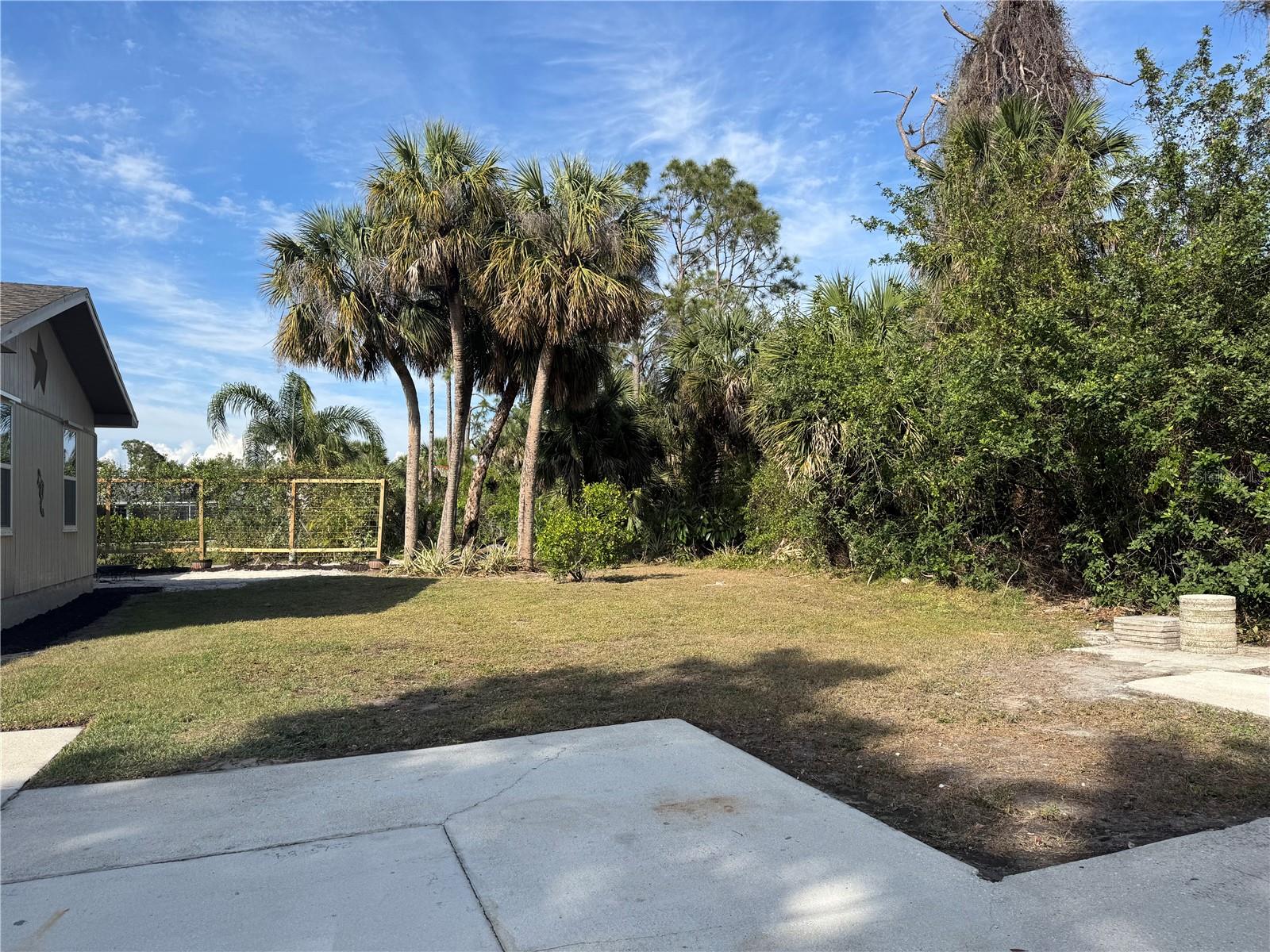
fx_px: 881
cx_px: 635
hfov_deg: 71.6
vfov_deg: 56.8
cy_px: 476
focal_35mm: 24
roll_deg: +0.6
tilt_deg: +2.4
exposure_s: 1/3802
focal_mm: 6.76
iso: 80
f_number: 1.78
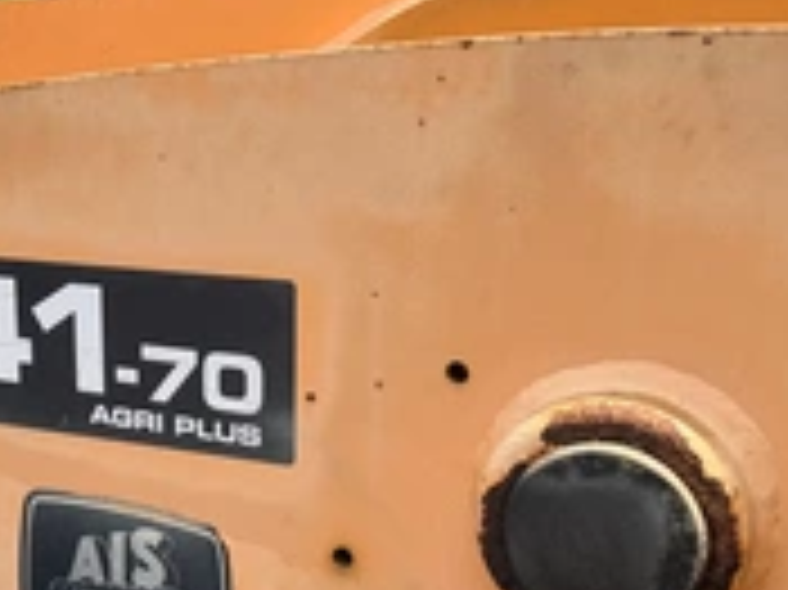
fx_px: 1251
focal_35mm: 55
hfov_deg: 34.4
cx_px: 225
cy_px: 396
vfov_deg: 26.4
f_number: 1.78
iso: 80
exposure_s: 1/1046
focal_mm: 6.76
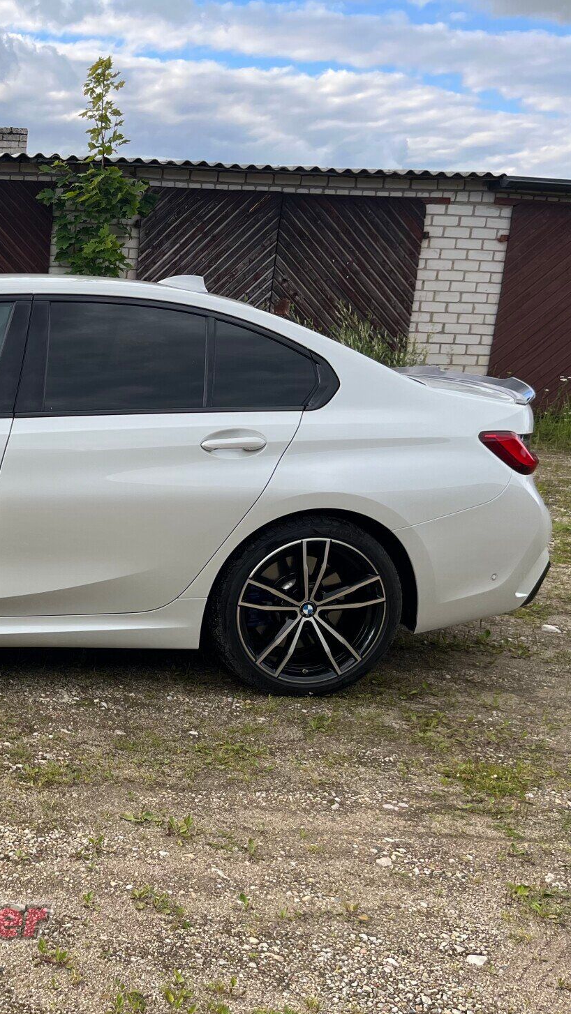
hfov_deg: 28.0
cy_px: 509
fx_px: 1023
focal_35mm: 38
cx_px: -82
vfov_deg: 52.8
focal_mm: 5.1
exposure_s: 1/718
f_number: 1.6
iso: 50
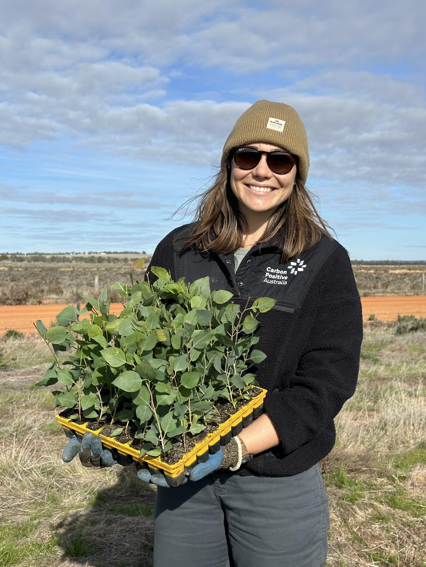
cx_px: 213
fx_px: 788
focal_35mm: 48
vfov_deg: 39.7
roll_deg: -1.0
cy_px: 284
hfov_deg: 30.3
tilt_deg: -1.6
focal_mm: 6.86
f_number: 1.78
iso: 64
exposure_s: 1/3731
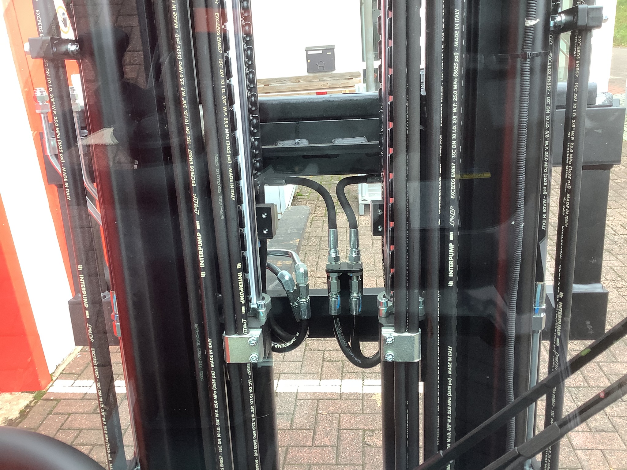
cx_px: 314
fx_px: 562
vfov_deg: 45.4
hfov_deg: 58.4
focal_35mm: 31
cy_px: 235
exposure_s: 1/50
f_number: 2.4
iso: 64
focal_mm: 3.3
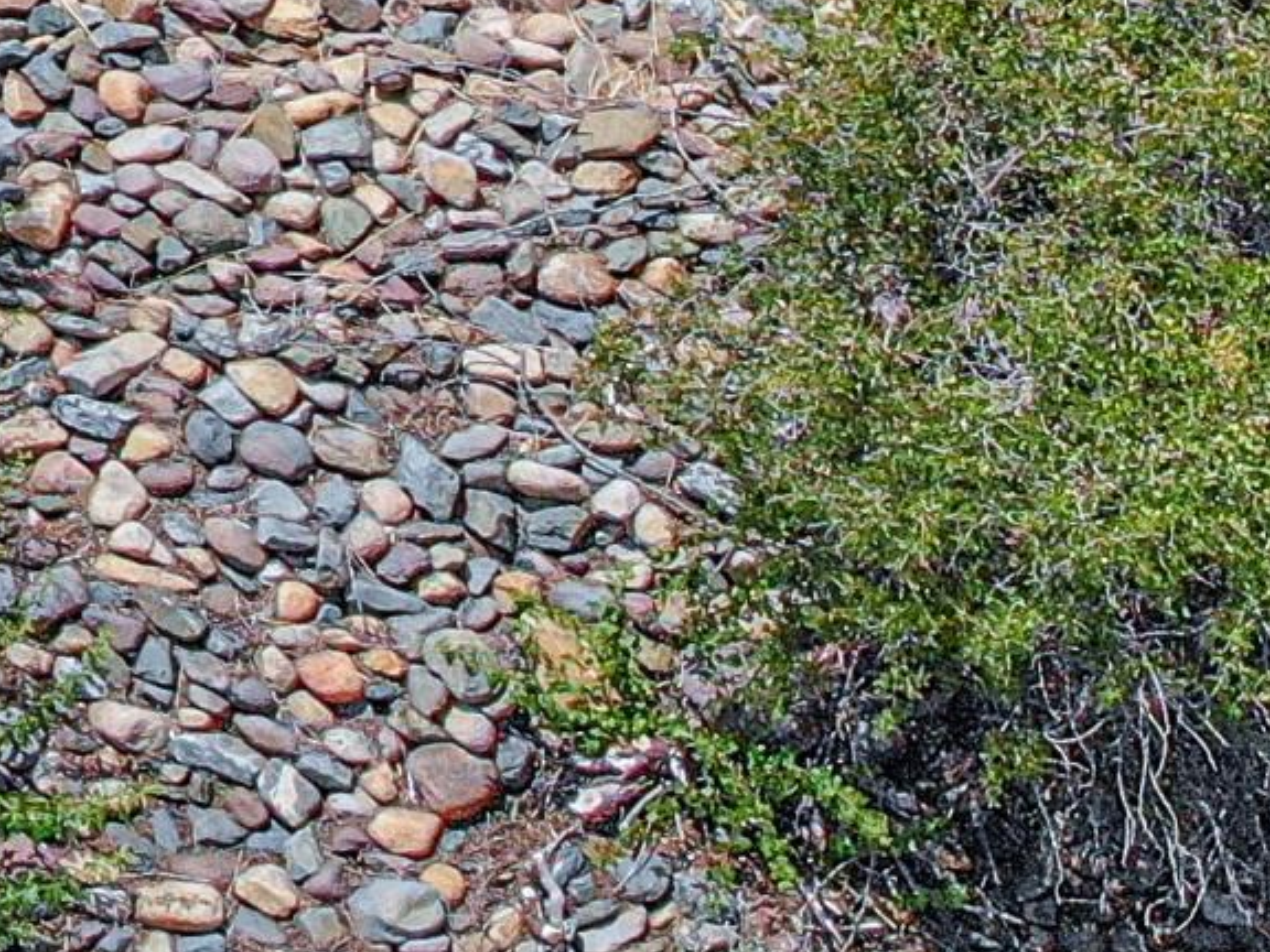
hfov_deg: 12.6
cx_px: -1691
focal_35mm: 125
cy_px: -926
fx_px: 4586
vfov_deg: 10.9
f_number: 2.8
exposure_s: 1/2000
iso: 100
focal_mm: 4.5
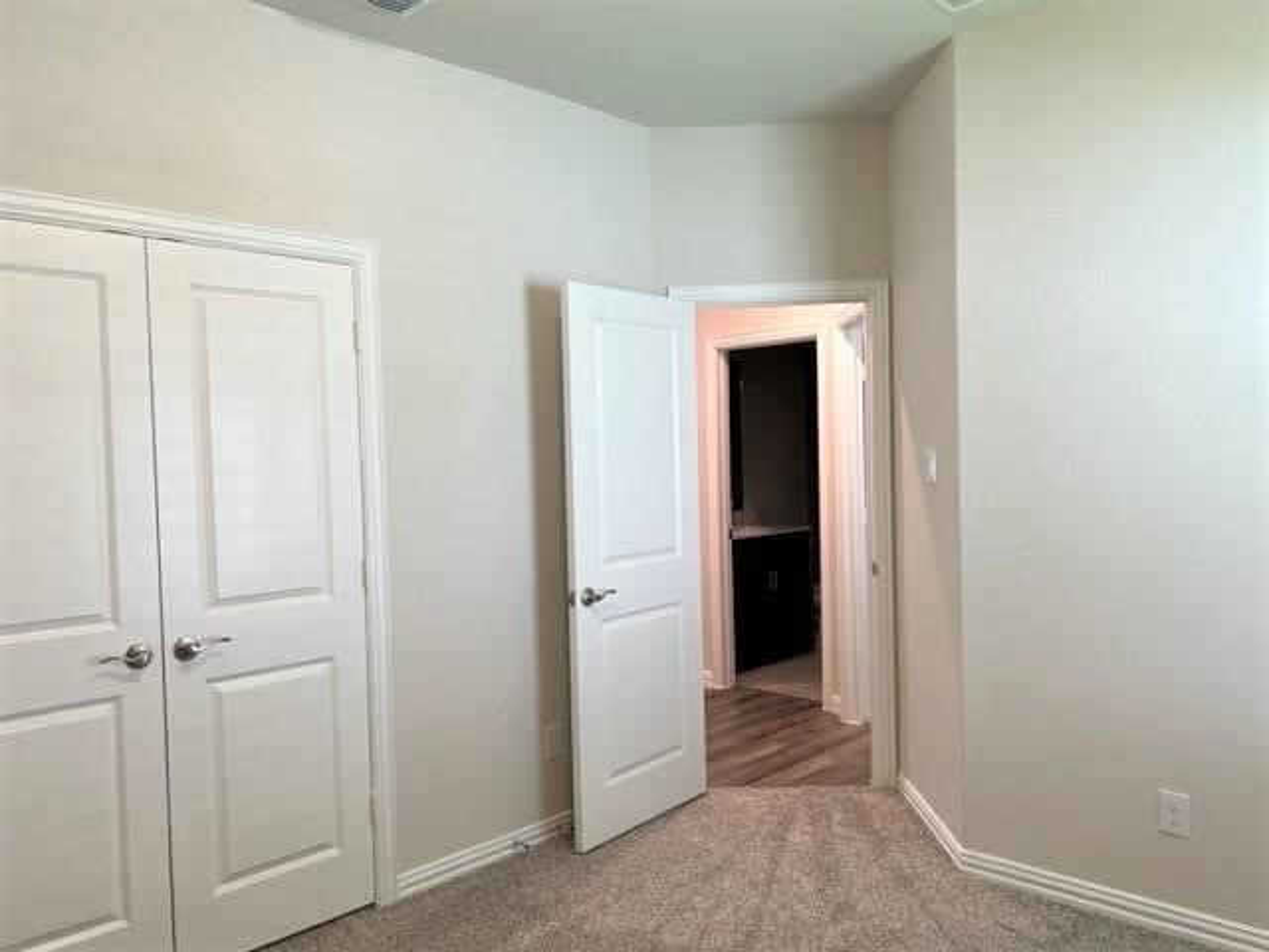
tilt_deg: -1.1
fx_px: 953
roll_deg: +1.3
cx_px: 634
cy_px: 476
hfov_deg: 67.3
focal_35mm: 26
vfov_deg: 53.1
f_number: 1.5
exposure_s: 1/120
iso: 125
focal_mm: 5.7
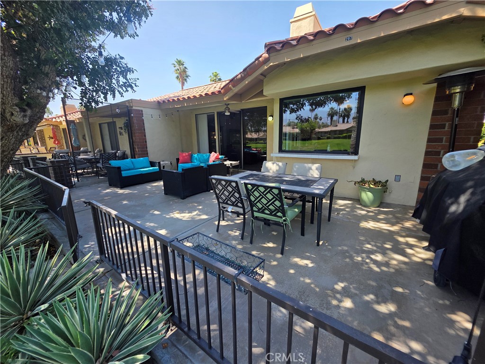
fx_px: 182
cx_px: 242
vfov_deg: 89.9
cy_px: 182
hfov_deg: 106.2
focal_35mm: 13
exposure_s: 1/580
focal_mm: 2.2
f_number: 1.9
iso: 40
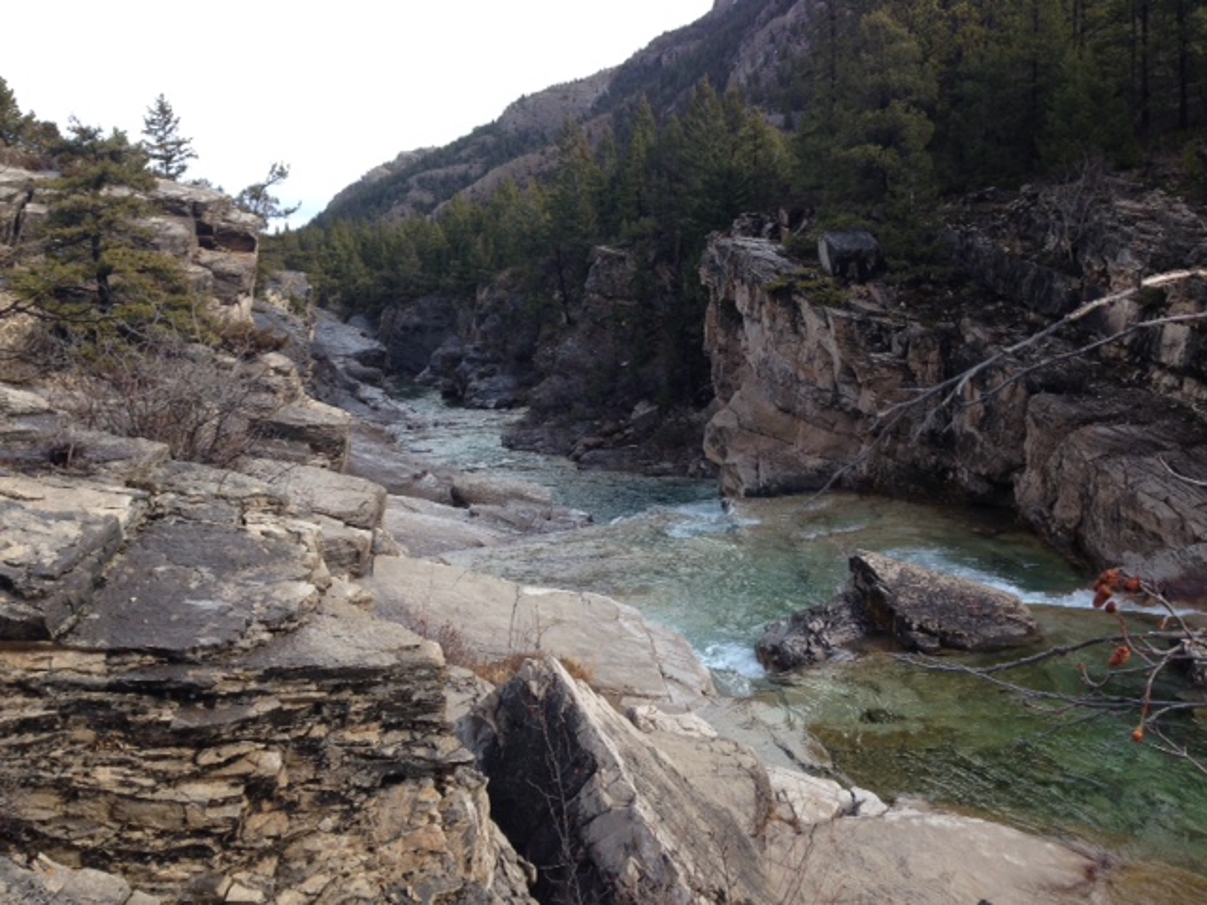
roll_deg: +1.6
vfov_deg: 42.9
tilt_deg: -9.1
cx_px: 604
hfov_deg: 55.4
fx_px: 1151
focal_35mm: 33
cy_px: 452
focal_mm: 4.12
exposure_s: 1/359
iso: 50
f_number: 2.4
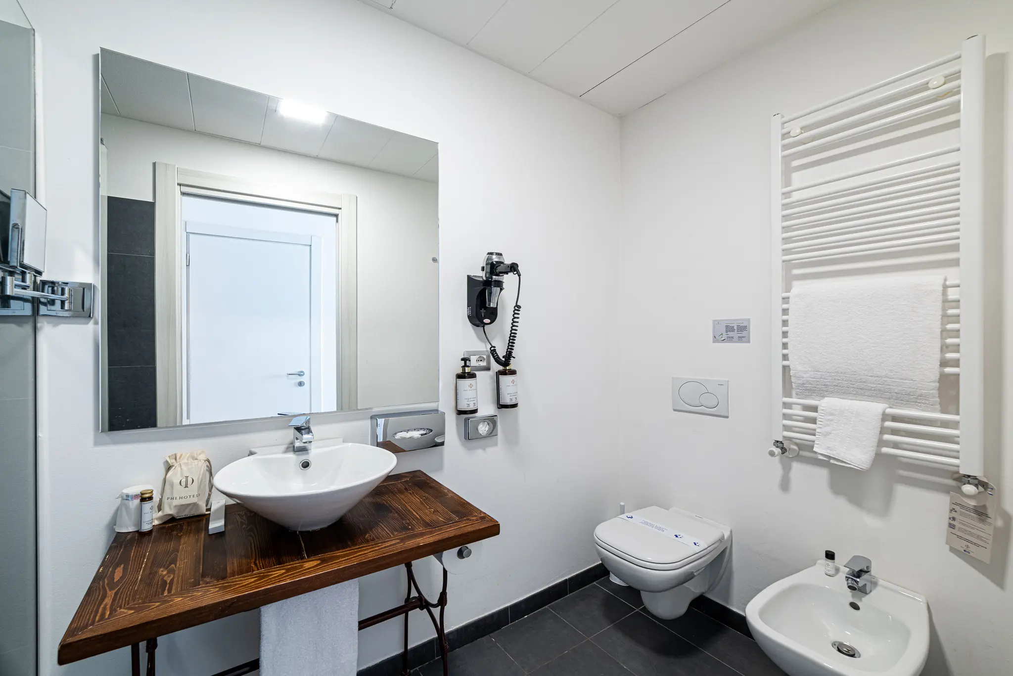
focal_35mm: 14
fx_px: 394
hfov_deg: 104.2
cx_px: 506
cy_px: 338
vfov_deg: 81.3
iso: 400
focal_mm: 14
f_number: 9
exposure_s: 1/3
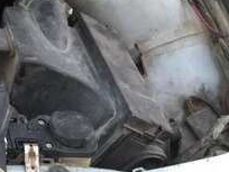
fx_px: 622
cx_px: -127
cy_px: -34
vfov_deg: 15.2
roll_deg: -5.8
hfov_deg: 18.3
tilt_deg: -34.9
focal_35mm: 94
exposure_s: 1/33
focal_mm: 4.15
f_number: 2.2
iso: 125
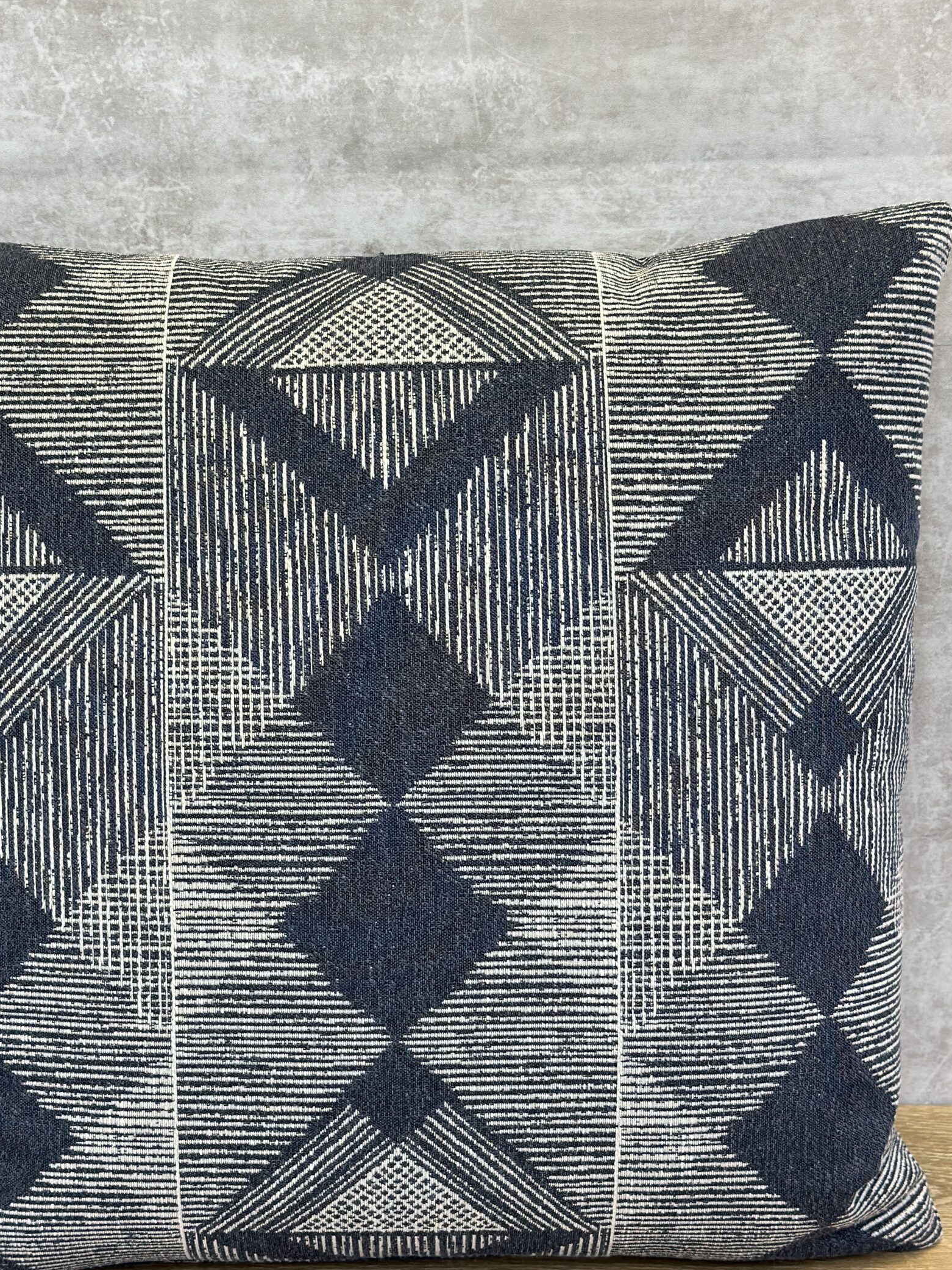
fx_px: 2164
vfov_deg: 32.6
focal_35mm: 59
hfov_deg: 24.8
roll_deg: +1.1
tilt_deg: -17.5
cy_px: 735
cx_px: 386
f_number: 1.78
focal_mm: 6.86
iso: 100
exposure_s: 1/120
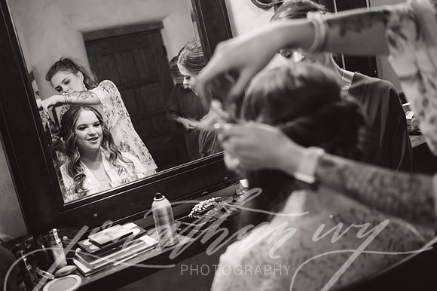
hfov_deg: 48.5
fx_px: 485
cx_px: 218
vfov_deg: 33.4
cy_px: 146
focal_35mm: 40
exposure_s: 1/160
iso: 2000
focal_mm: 40
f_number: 2.8
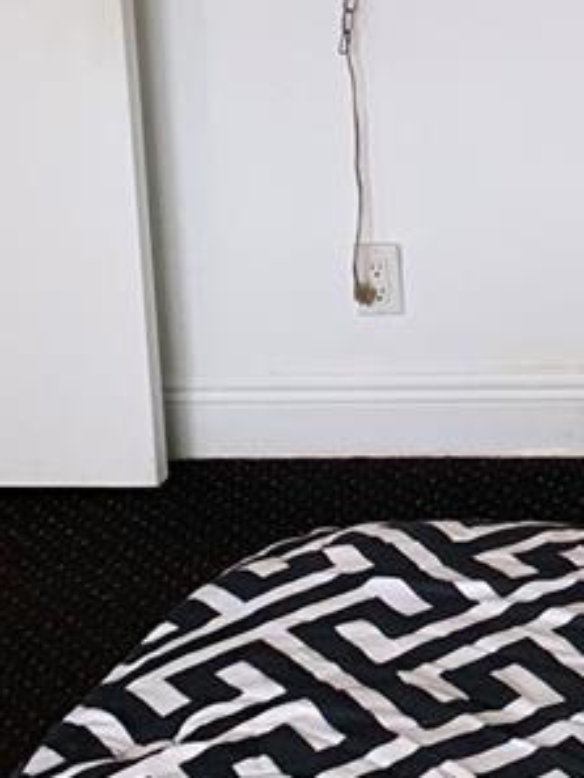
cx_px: 1134
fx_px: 2360
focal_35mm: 105
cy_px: -149
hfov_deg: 12.5
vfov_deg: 17.8
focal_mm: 4.25
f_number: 1.8
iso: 200
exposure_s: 1/60
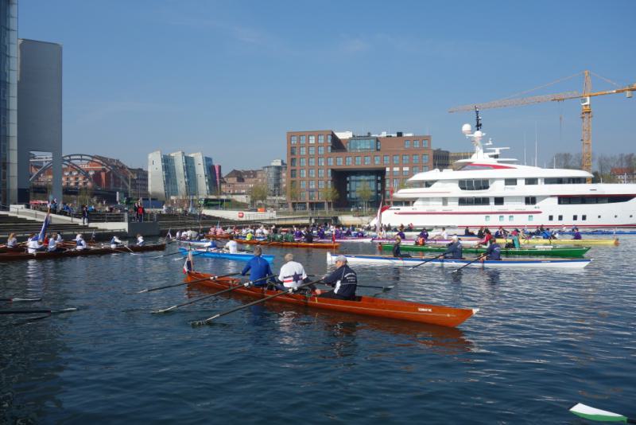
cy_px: 212
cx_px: 318
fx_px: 495
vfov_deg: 46.4
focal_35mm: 28
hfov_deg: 65.5
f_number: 5.6
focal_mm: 10.4
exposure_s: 1/640
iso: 125
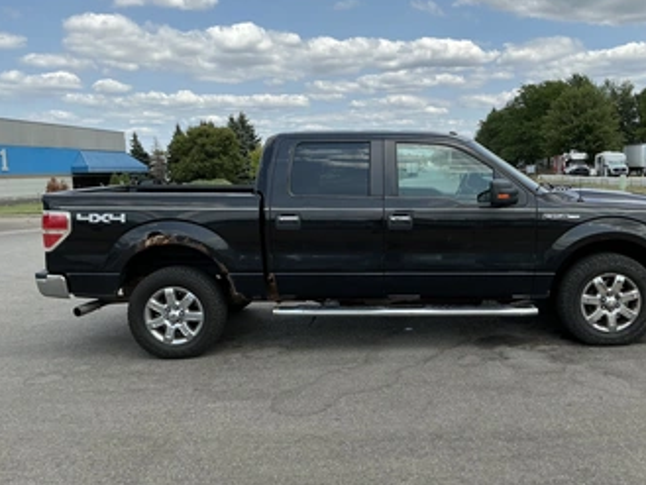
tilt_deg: -5.2
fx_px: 635
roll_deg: +3.1
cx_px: 373
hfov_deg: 53.7
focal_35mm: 34
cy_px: 238
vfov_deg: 41.8
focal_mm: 3
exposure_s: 1/1490
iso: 25
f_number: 1.8
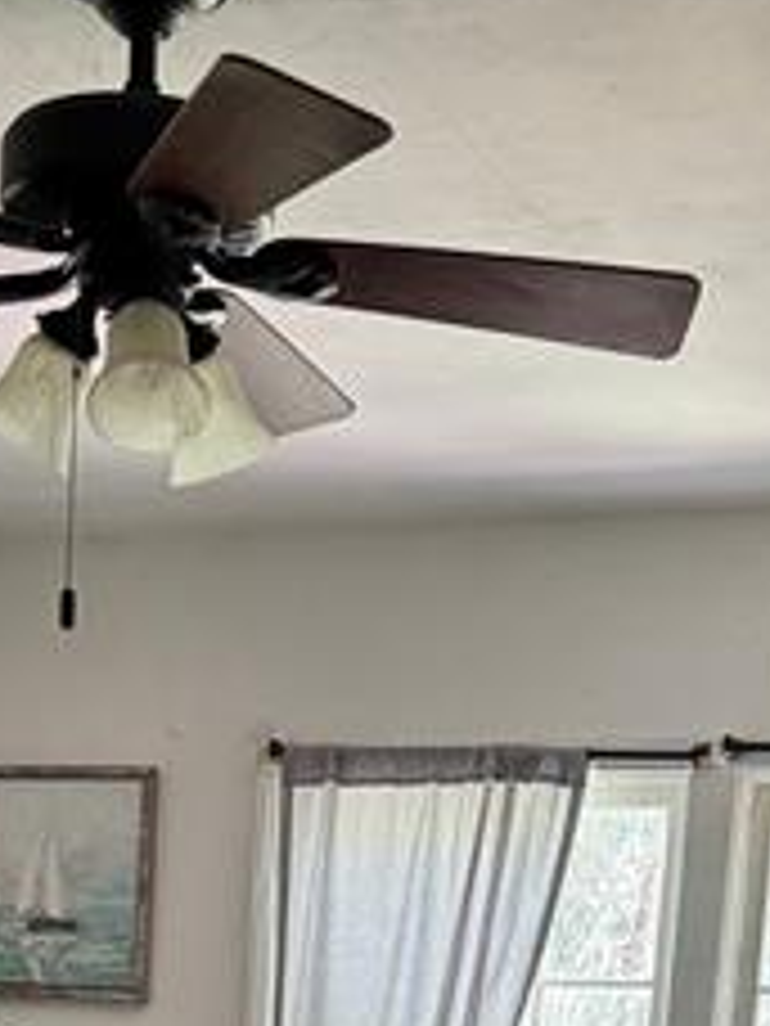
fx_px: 2402
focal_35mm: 81
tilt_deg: -12.9
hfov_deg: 18.2
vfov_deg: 20.3
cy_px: 1588
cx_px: 257
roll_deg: -2.1
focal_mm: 6.76
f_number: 1.78
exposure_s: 1/60
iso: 320
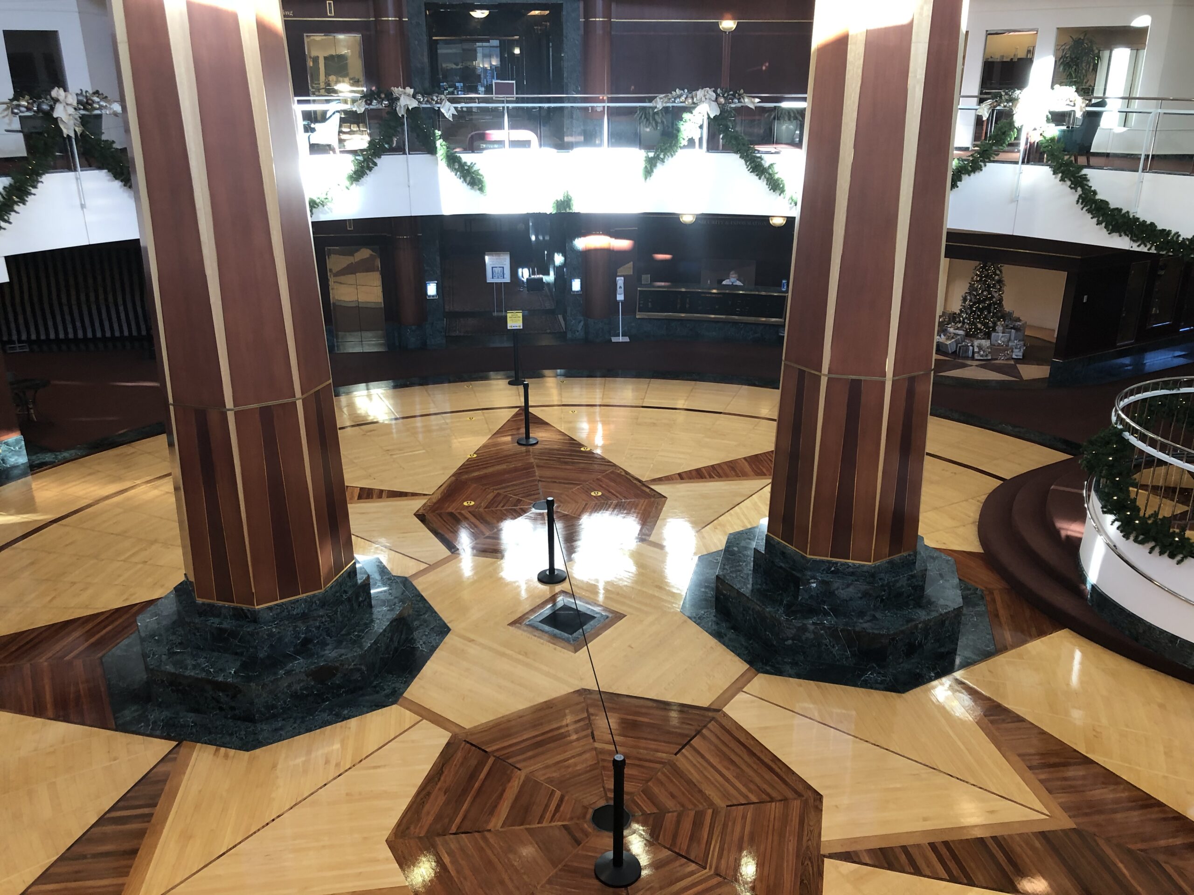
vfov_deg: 49.7
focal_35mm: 28
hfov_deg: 63.4
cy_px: 448
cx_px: 597
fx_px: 966
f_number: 1.8
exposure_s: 1/30
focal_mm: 3.99
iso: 25
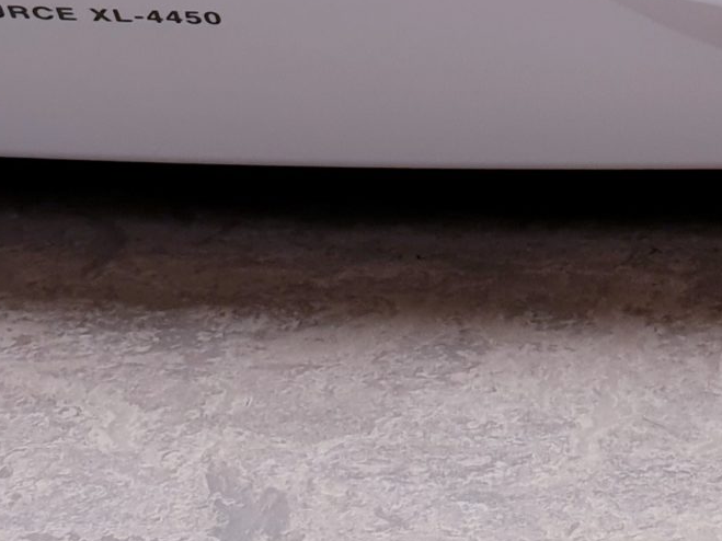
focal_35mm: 101
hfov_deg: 18.4
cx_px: 864
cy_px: -365
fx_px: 2106
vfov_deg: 13.4
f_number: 2.4
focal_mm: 4.3
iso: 50
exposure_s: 1/50
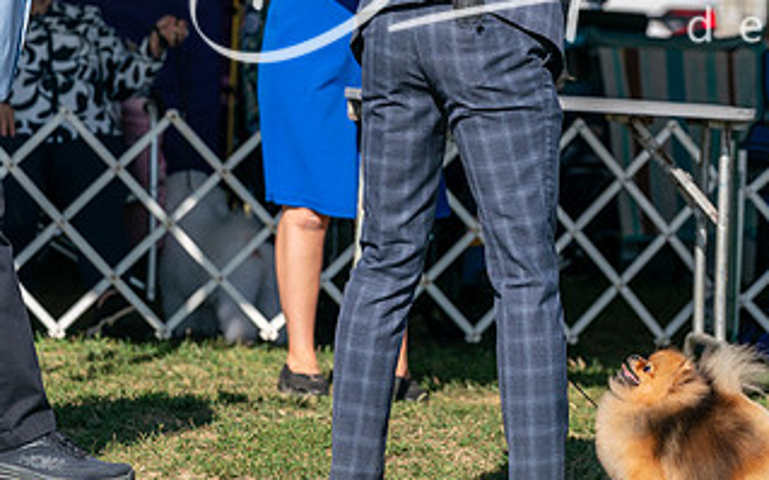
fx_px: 6054
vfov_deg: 4.5
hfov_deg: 7.3
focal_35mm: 289
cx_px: 597
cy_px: 113
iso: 160
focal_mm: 134
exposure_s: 1/1250
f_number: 4.5
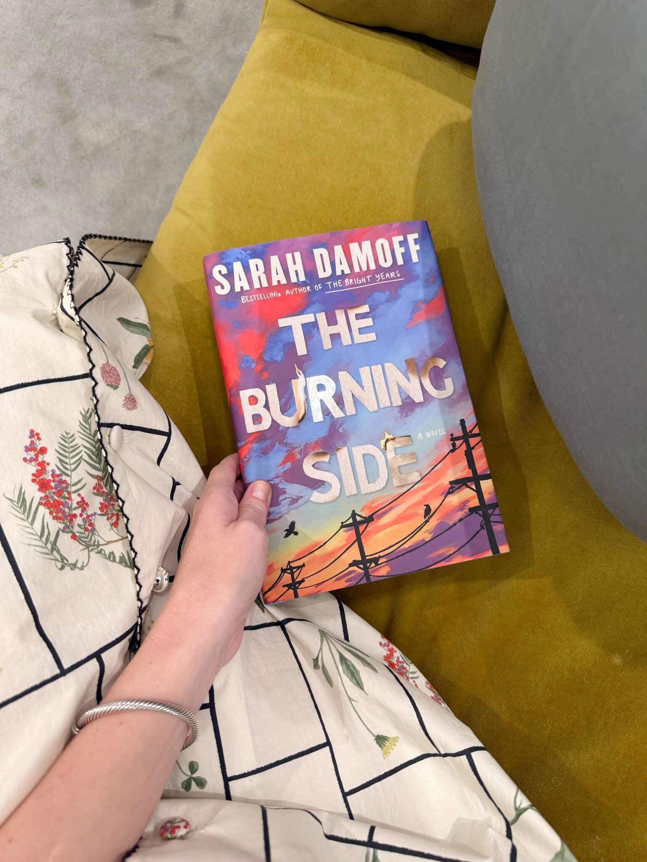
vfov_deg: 71.6
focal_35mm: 24
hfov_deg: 56.8
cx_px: 324
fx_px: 598
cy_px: 431
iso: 200
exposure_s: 1/120
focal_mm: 6.76
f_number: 1.78
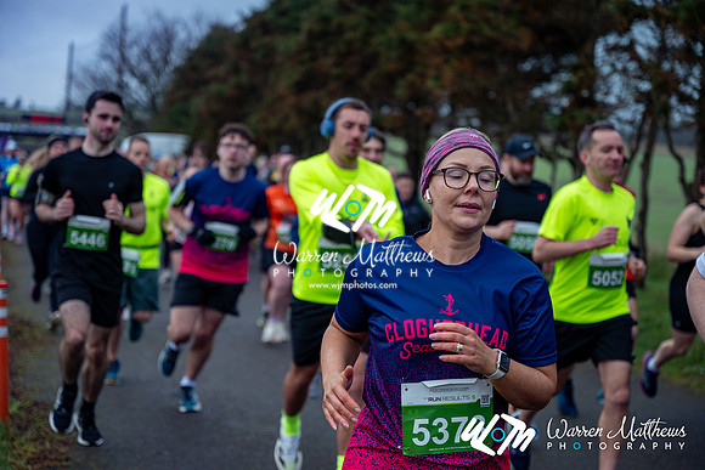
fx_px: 1371
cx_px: 352
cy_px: 235
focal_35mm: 70
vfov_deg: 19.5
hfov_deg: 28.8
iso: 360
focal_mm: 70
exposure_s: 1/1250
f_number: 2.8
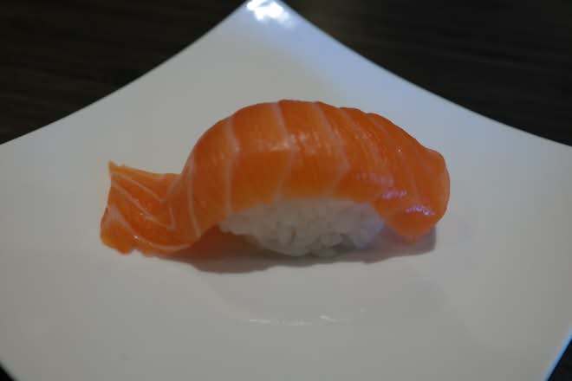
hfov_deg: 50.7
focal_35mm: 38
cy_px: 190
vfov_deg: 35.1
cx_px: 286
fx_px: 604
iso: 200
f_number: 4
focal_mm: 25
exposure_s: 1/50
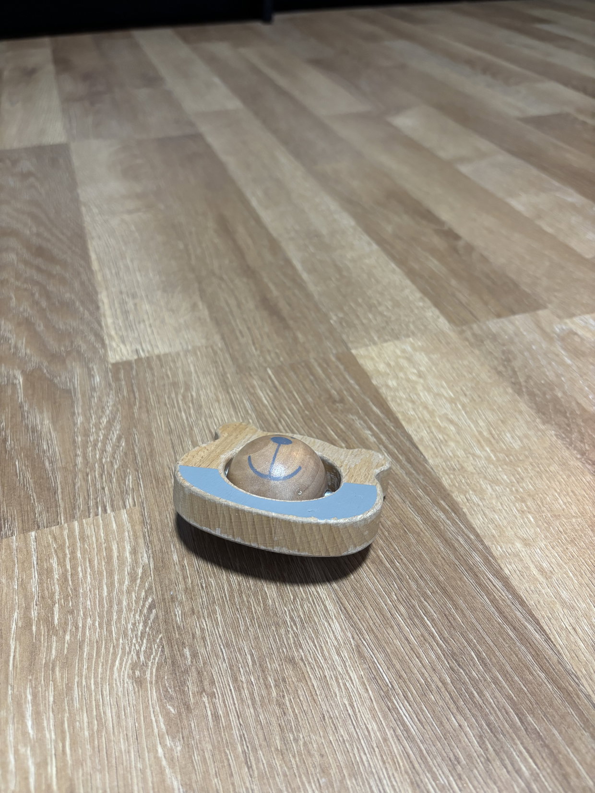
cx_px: 298
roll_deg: -0.3
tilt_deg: -40.7
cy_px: 396
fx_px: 596
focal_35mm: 26
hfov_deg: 53.1
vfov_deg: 67.3
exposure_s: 1/50
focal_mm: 5.96
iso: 250
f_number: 1.6
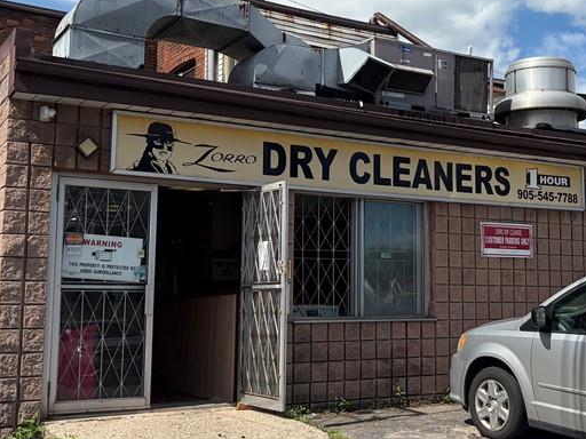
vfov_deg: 28.0
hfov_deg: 36.4
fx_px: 880
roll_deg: +0.5
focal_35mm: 52
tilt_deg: +7.7
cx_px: 401
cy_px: 193
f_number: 1.6
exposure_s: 1/6329
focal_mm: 5.96
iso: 64
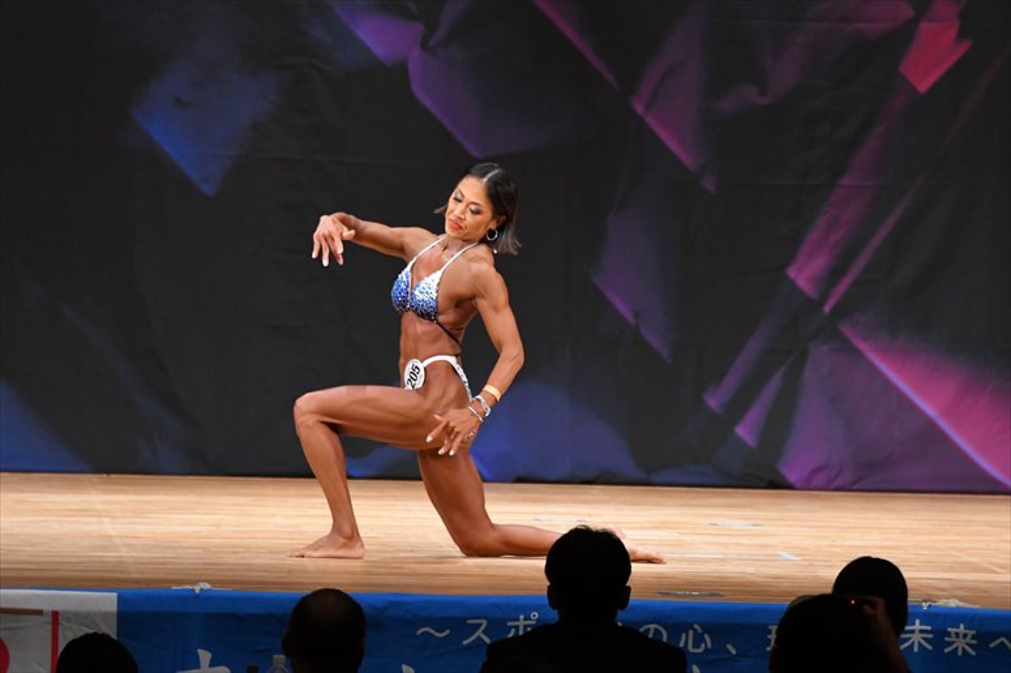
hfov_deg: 8.1
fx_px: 7158
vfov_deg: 5.4
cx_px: 506
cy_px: 336
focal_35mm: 255
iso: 3600
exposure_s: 1/400
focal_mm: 170
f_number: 5.6
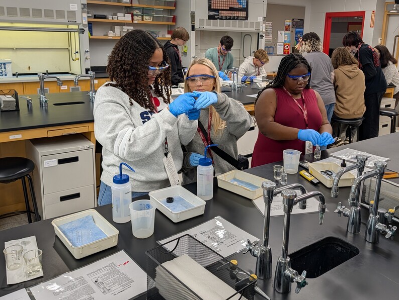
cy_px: 121
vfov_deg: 45.3
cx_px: 233
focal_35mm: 31
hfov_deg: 58.0
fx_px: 358
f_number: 1.68
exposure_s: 1/135
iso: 18
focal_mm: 6.9
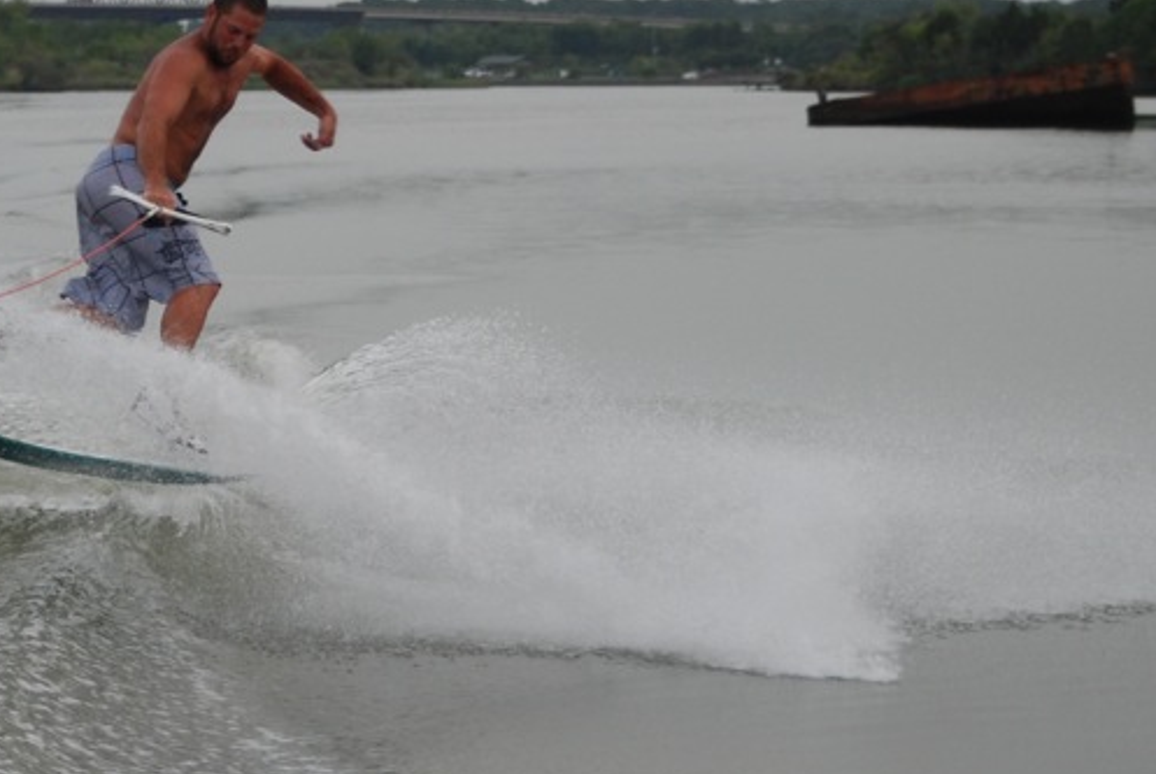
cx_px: 228
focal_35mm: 173
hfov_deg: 11.8
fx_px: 5563
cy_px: 375
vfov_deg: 8.0
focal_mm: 56
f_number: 4.8
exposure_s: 1/500
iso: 280
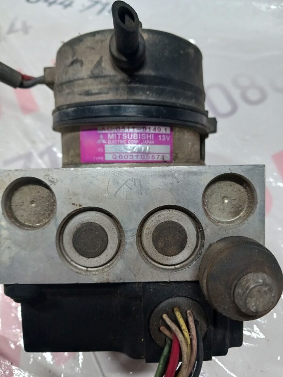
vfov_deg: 65.3
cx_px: 142
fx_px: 294
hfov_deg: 51.4
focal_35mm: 27
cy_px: 188
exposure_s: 1/25
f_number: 1.8
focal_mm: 4
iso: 400
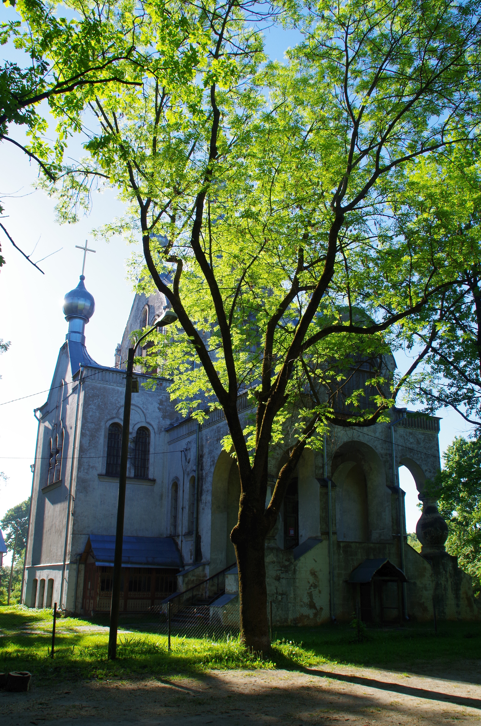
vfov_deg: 53.2
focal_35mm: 36
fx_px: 725
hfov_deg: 36.7
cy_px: 363
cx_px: 240
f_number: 11
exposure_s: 1/125
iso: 320
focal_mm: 24
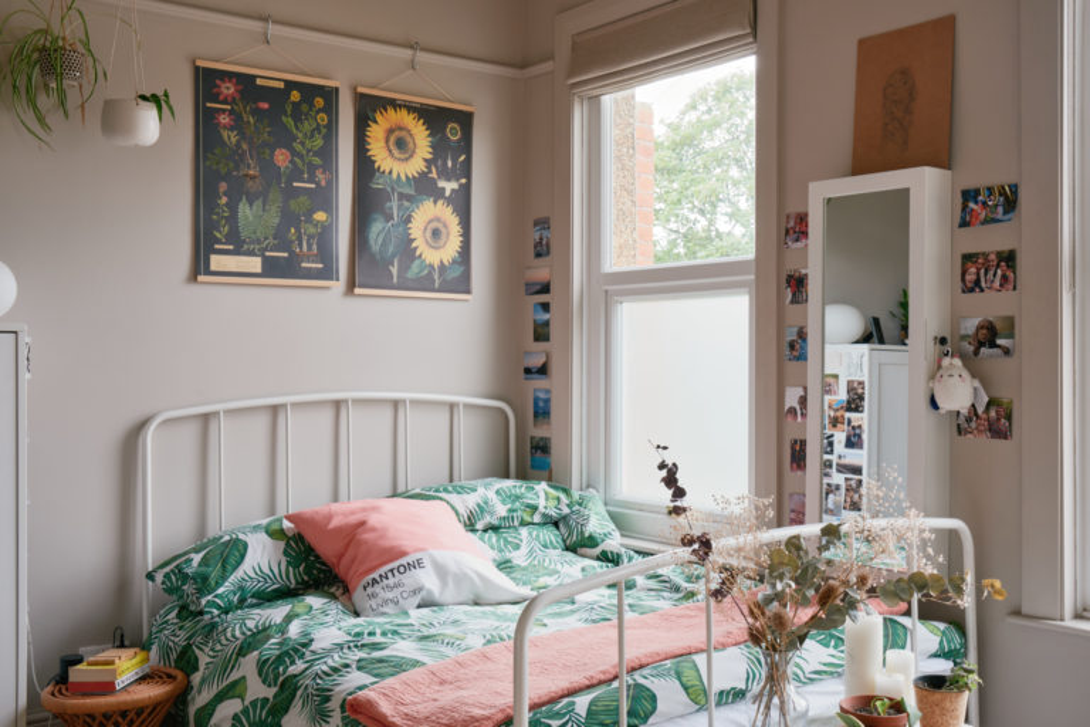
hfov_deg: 54.4
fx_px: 1060
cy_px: 364
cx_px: 545
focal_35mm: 35
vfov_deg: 37.9
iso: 160
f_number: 11
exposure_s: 1/4
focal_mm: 23.4
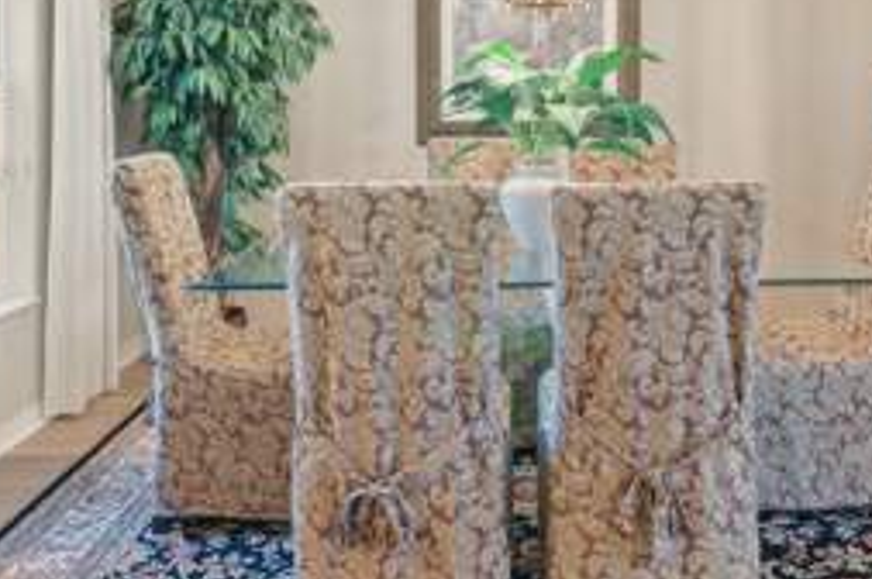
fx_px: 894
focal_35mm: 37
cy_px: 83
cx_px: 510
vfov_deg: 34.3
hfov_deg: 51.8
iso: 200
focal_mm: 13
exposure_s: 3
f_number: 8
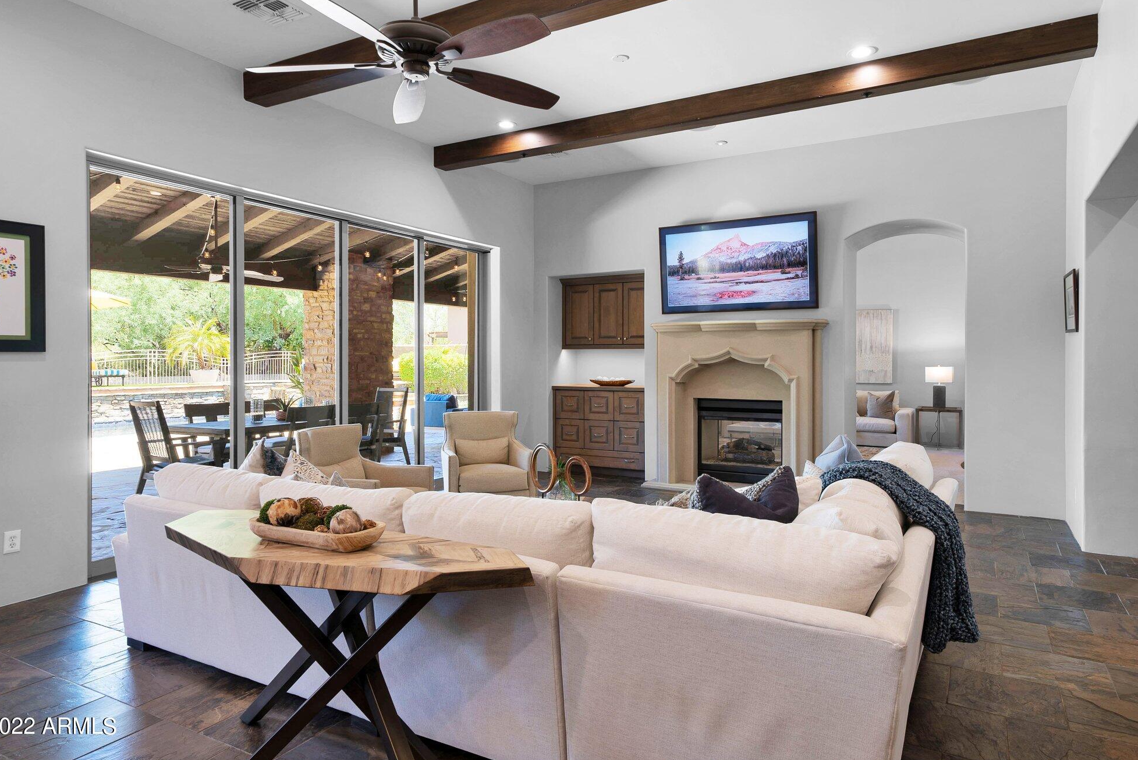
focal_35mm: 22
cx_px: 579
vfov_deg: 57.2
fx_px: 696
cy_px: 364
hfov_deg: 78.6
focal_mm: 21
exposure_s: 1
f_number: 9
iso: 80
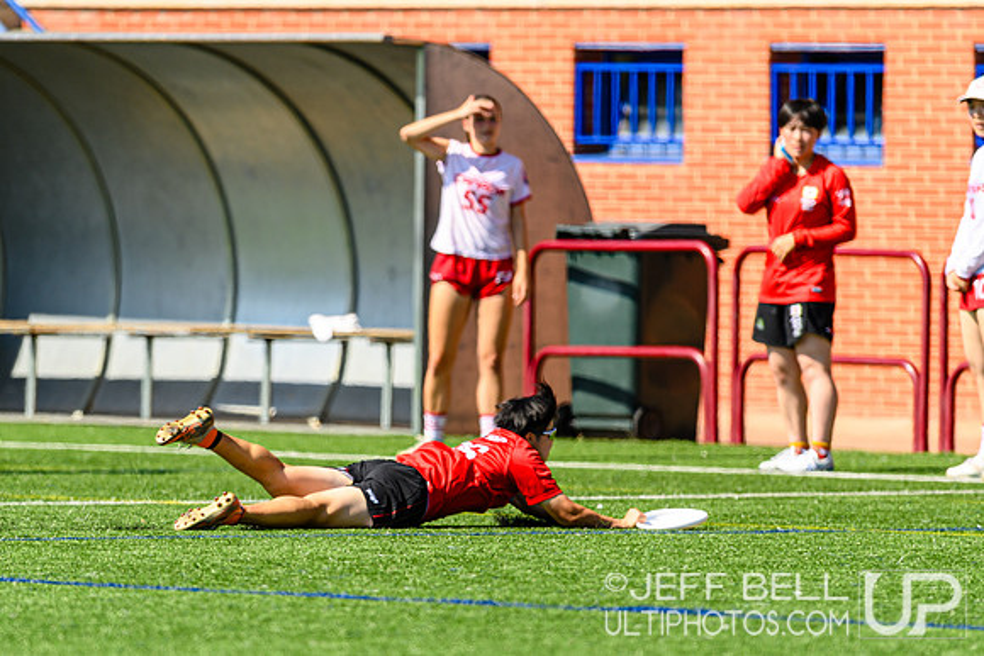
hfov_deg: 3.5
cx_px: 448
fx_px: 16145
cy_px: 484
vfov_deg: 2.3
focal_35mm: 591
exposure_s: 1/1600
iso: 100
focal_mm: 400
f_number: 3.2
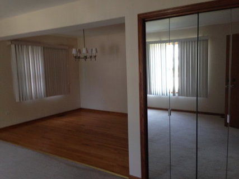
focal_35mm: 33
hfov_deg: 55.4
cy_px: 90
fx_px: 228
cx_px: 120
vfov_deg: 42.9
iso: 100
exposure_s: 1/20
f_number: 2.4
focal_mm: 4.12
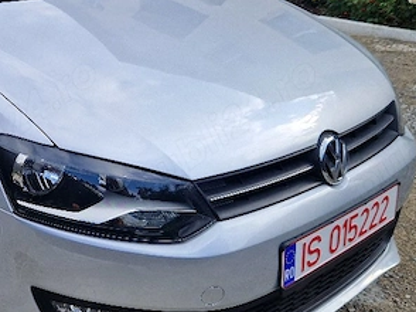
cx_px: 61
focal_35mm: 47
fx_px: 564
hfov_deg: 38.3
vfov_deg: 30.8
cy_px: 138
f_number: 1.8
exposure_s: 1/1000
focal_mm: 5.4
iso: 50
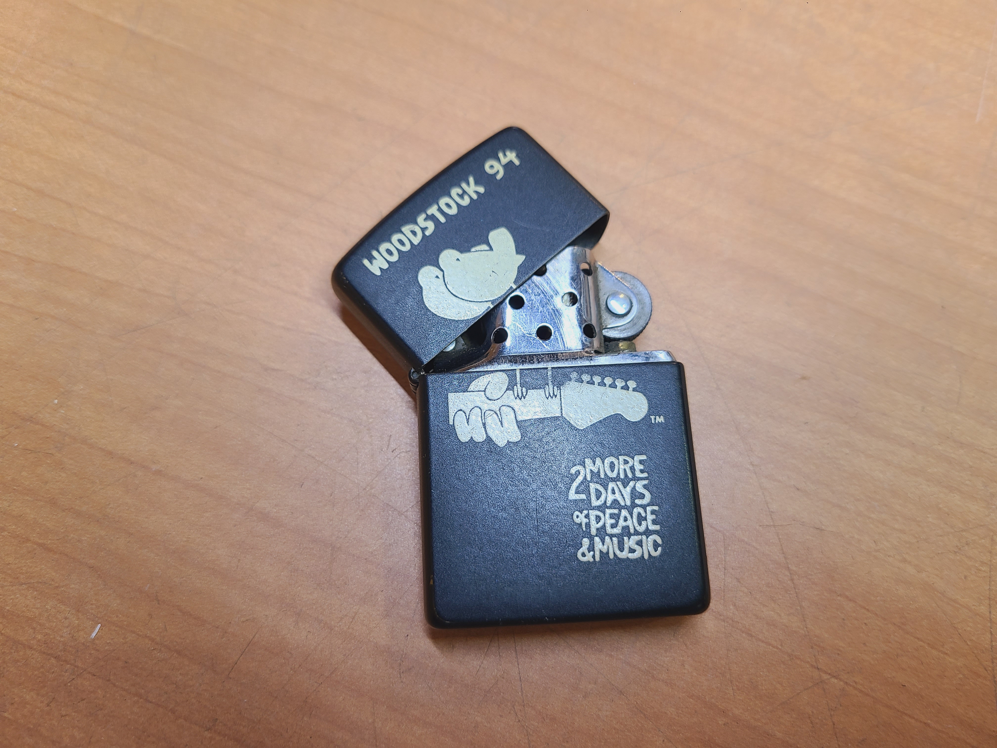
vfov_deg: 53.1
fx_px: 749
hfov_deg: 67.3
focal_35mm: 26
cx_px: 498
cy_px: 374
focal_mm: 5.4
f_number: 1.8
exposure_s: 1/50
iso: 80
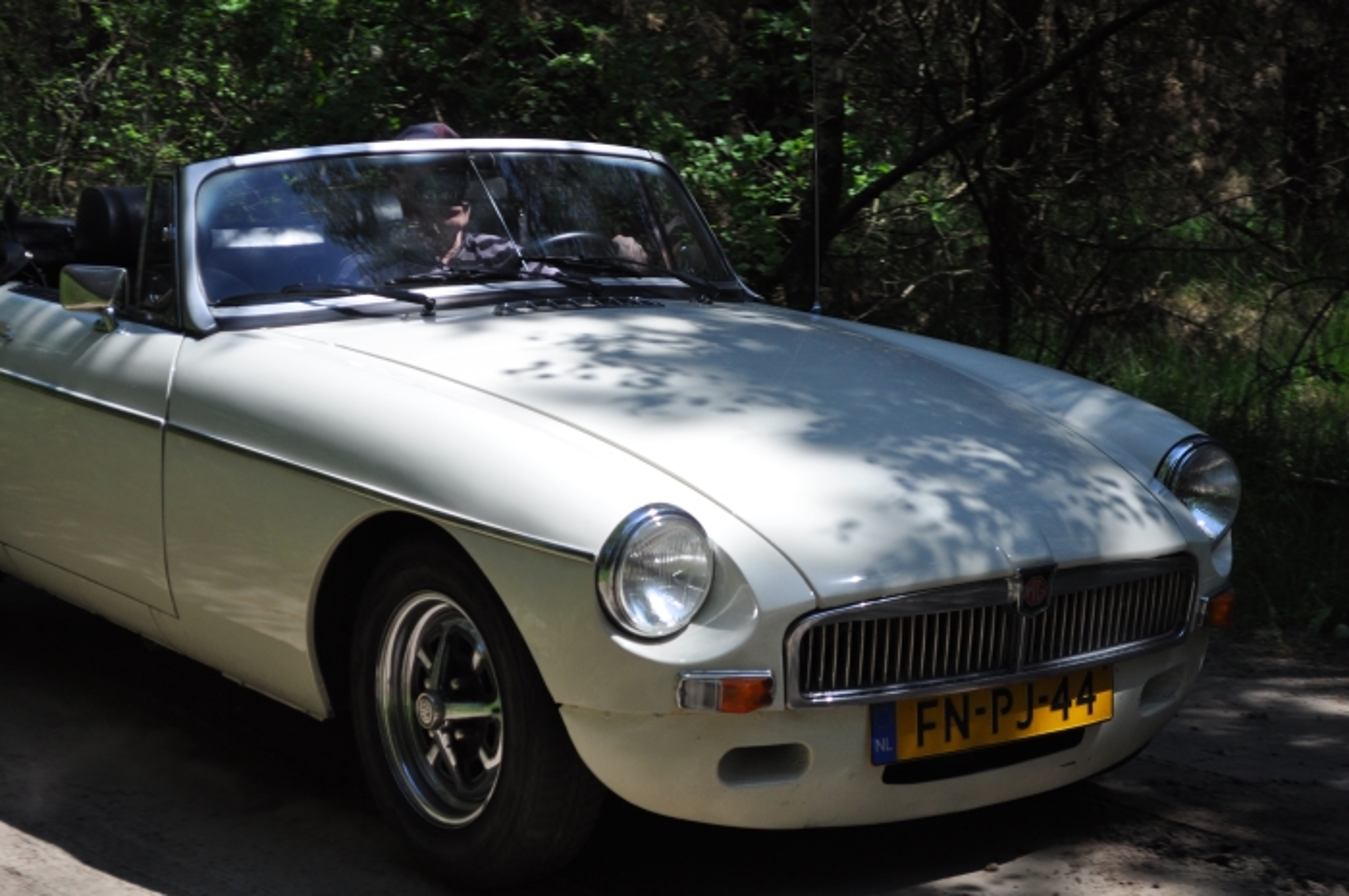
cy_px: 448
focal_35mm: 82
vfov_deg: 16.5
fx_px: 3088
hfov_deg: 24.6
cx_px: 674
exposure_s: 1/1000
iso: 400
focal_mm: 55
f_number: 5.6
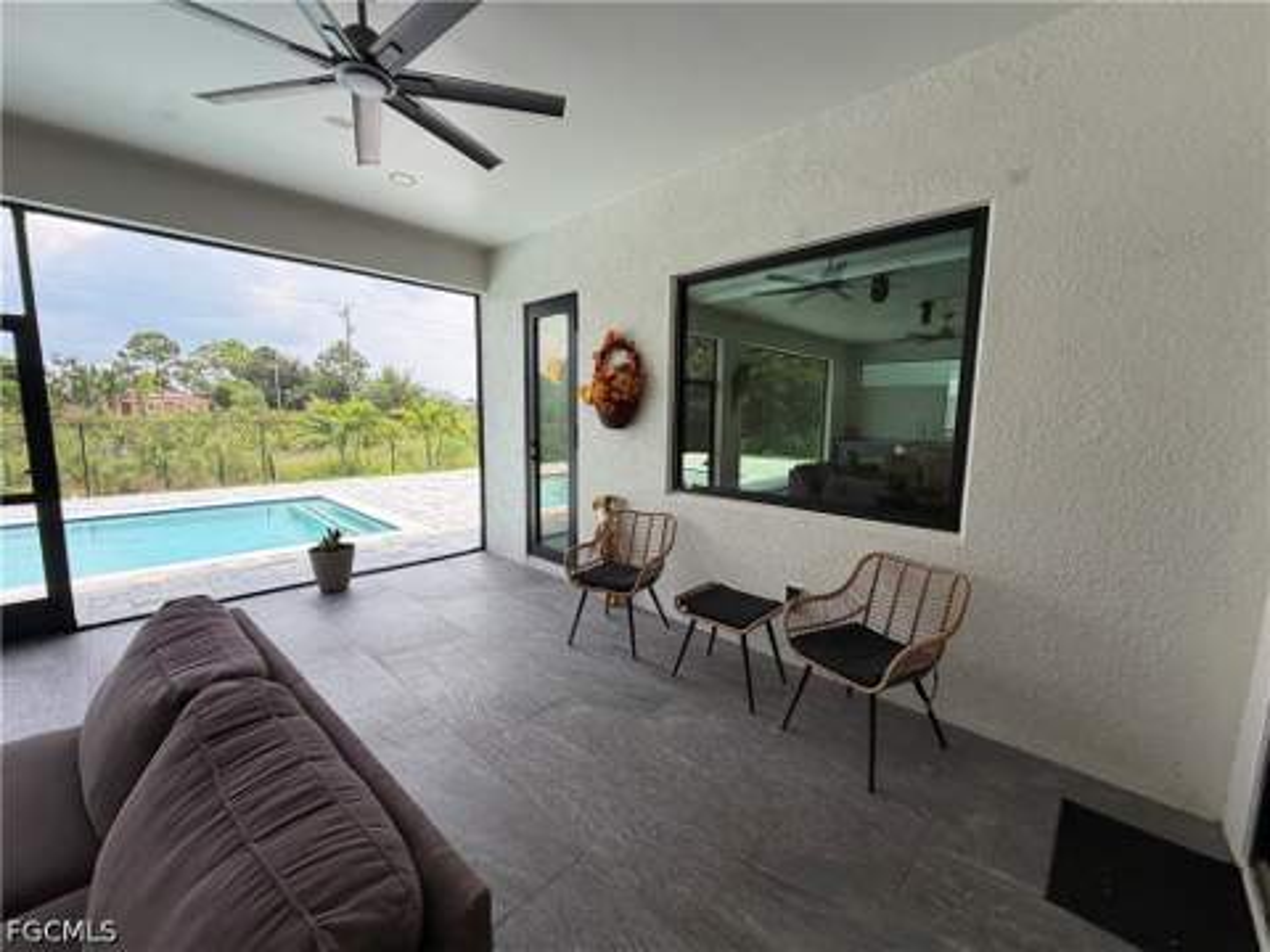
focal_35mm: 14
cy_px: 476
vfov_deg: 85.7
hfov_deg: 102.1
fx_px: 514
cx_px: 635
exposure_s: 1/203
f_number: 2.2
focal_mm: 2.22
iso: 40
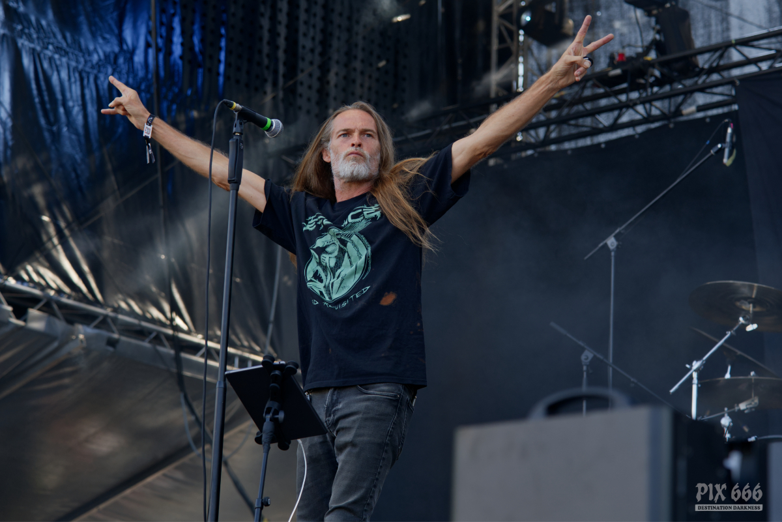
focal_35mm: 75
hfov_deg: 27.0
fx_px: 1630
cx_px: 391
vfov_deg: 18.2
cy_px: 261
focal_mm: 75
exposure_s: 1/320
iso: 250
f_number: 4
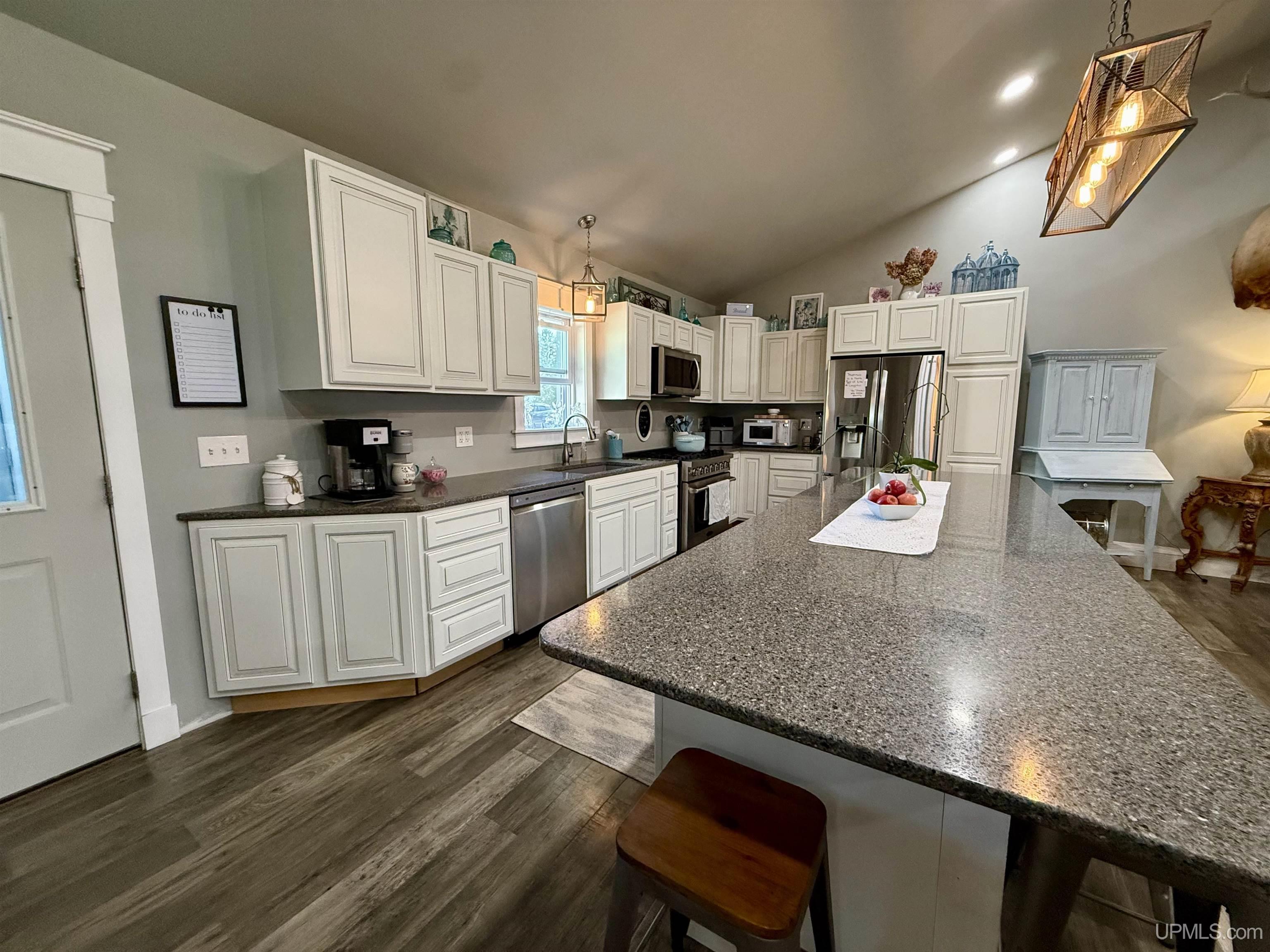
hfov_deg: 102.1
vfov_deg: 85.7
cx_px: 635
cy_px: 476
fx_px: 514
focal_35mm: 14
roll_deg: -0.1
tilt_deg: -7.0
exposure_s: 1/120
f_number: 2.2
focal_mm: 2.22
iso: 500
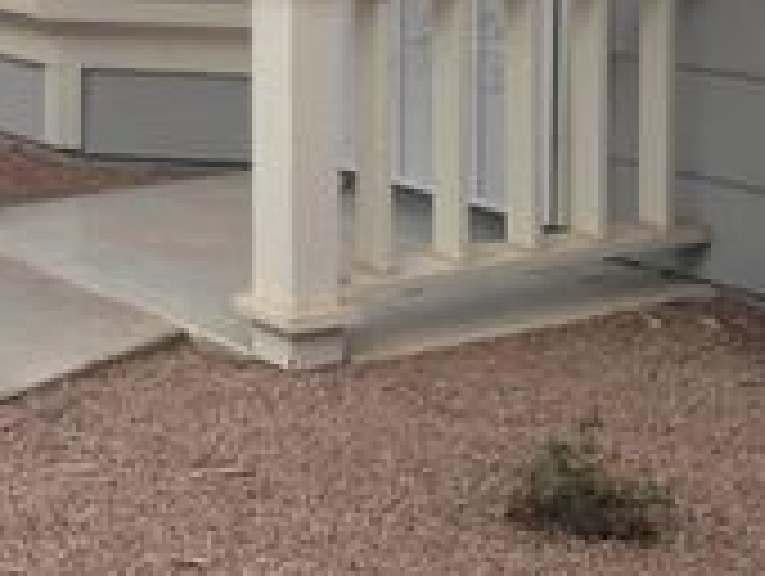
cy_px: -137
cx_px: -36
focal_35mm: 97
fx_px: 2147
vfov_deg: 14.7
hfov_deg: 19.5
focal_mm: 4.12
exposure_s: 1/257
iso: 50
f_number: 2.4
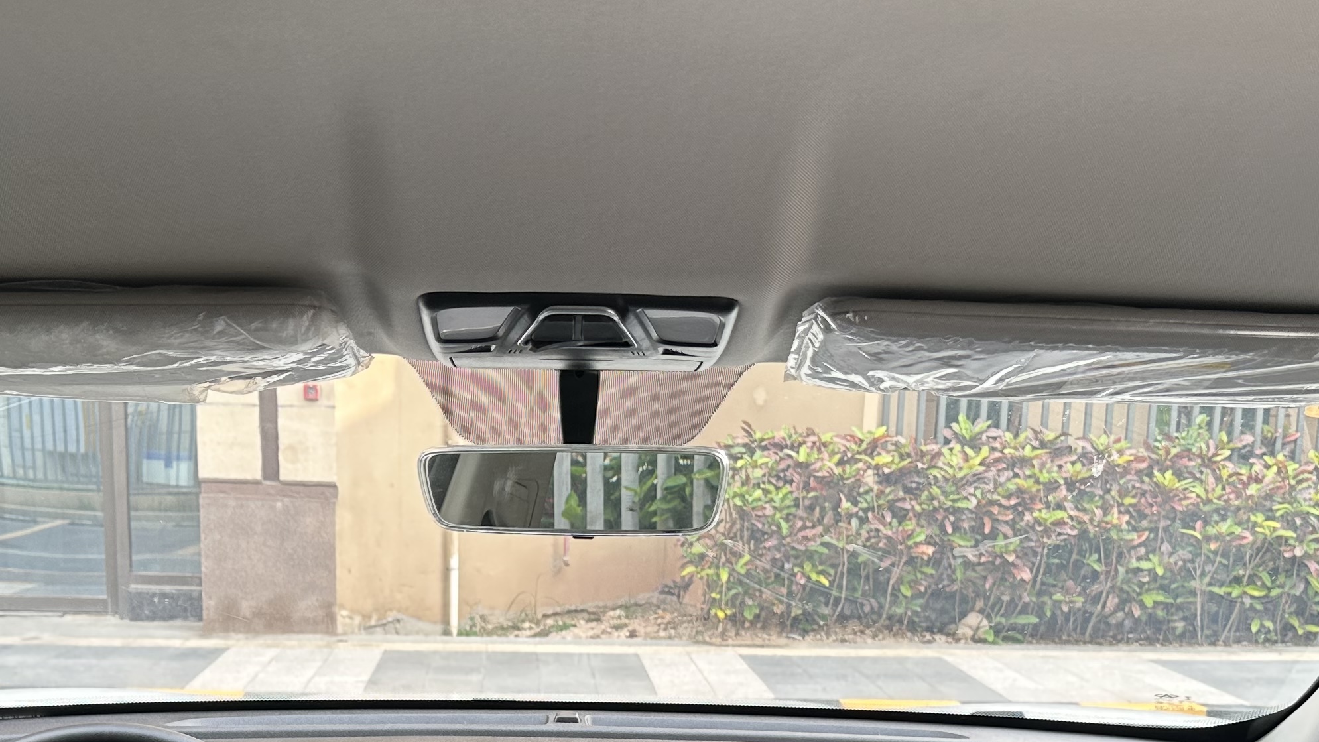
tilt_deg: -11.0
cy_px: 821
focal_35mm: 53
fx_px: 1854
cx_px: 562
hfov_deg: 39.1
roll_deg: -2.1
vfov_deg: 21.4
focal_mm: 6.86
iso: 80
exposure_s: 1/121
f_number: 1.78
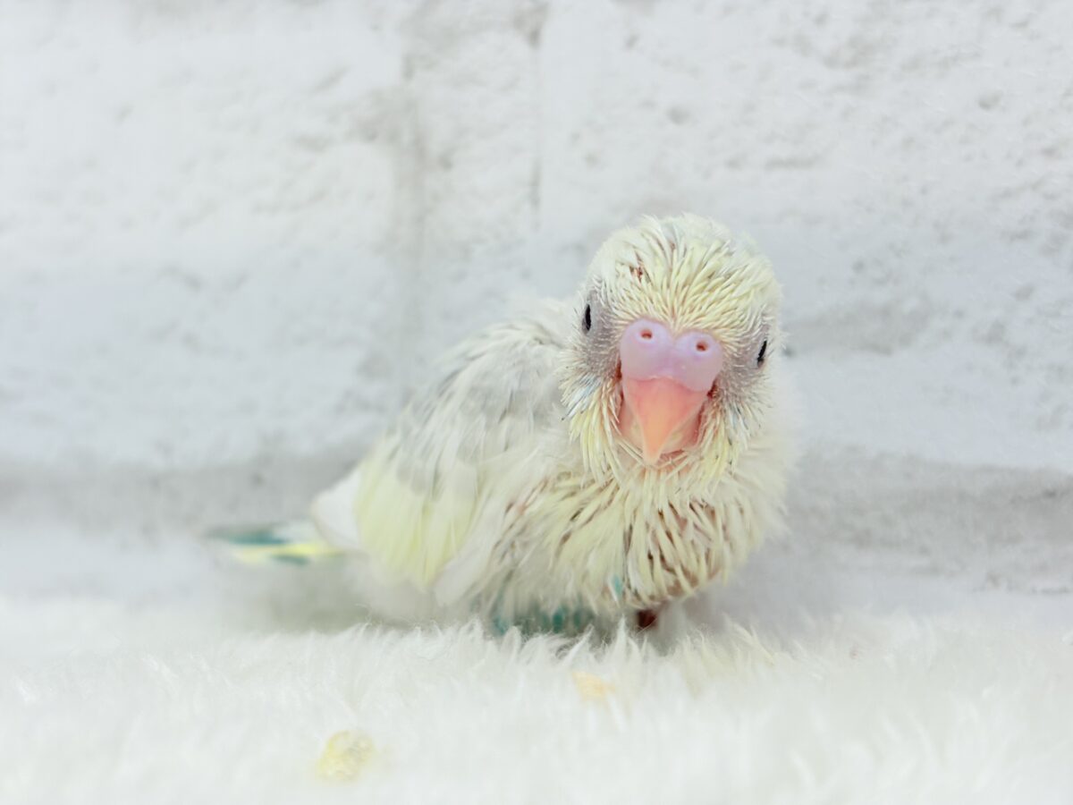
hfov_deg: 36.8
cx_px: 536
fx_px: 1612
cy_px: 402
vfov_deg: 28.0
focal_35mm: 52
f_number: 1.6
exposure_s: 1/100
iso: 64
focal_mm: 5.96
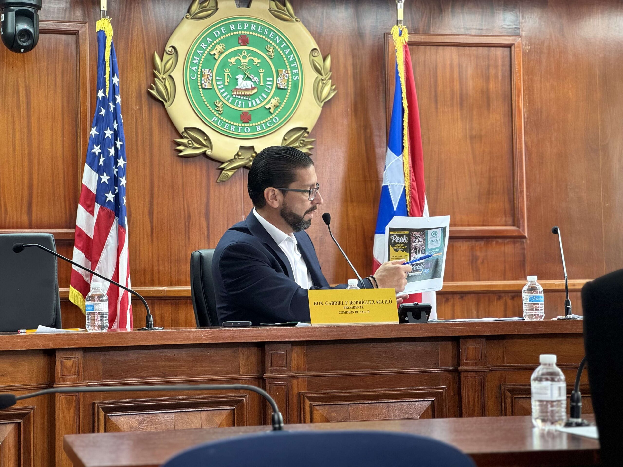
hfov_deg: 25.3
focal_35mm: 77
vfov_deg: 19.1
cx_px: 312
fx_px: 1386
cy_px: 234
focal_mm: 9
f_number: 2.8
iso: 125
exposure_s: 1/60
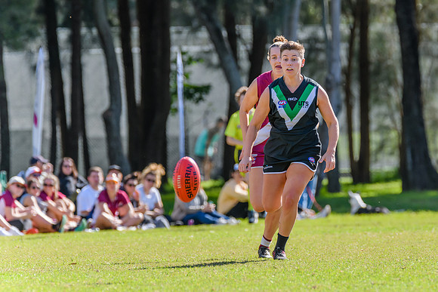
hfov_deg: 4.4
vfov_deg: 2.9
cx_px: 310
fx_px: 5712
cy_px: 109
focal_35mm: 469
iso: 800
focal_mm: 330
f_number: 5.6
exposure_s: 1/1250
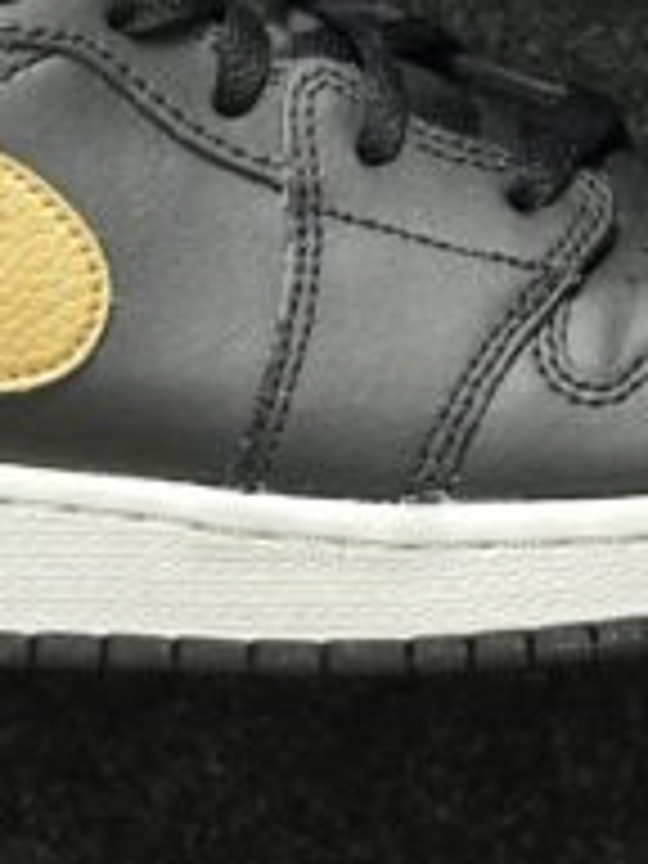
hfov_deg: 7.4
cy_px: -367
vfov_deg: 9.6
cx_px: 234
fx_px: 4992
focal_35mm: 200
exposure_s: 1/27
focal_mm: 6.86
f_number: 1.78
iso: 400
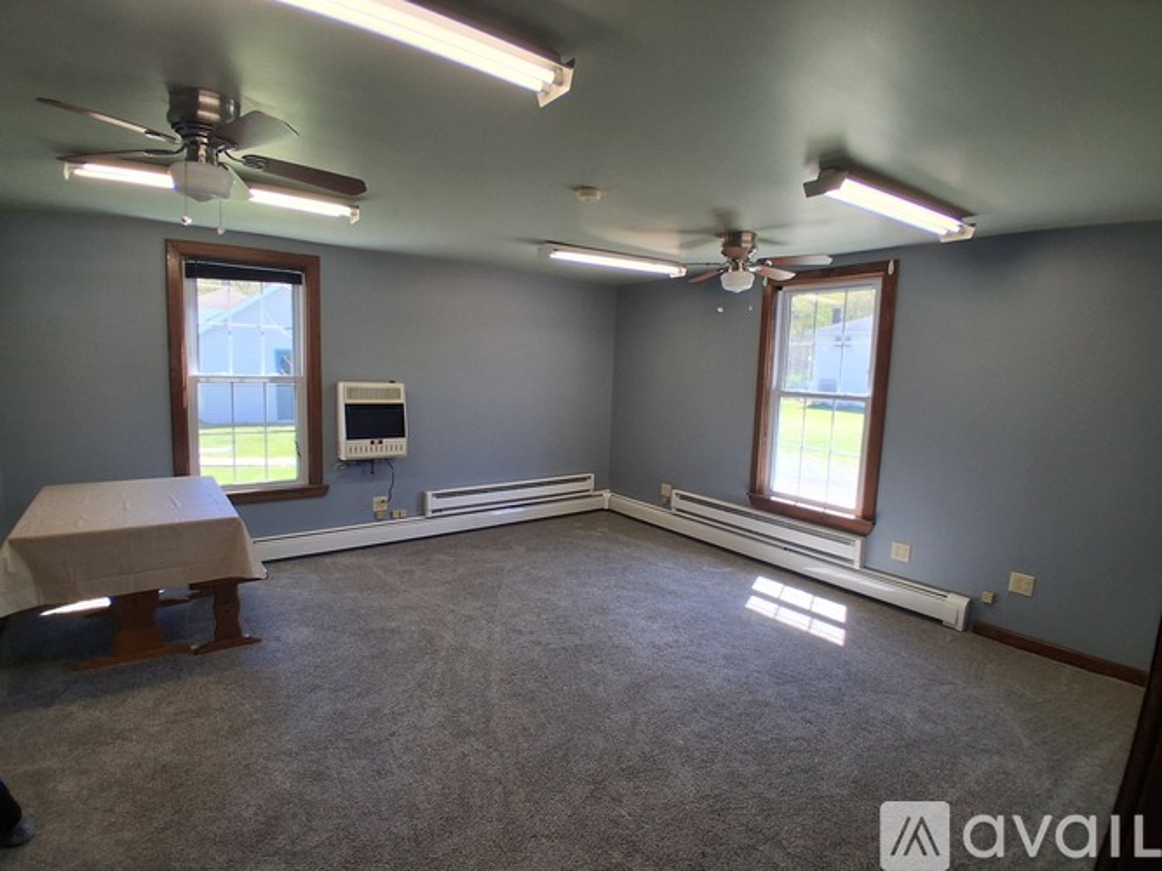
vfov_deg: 74.7
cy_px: 436
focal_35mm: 17
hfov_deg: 91.0
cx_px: 581
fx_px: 571
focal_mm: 1.4
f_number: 2.2
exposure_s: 1/120
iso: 64
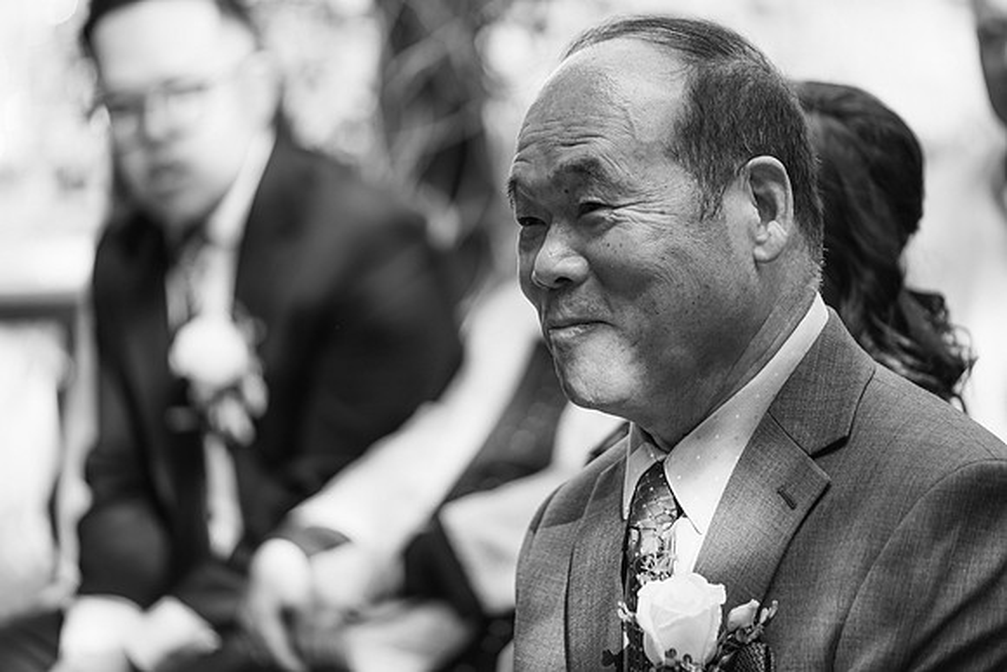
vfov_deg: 6.5
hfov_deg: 9.8
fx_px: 5875
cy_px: 336
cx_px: 504
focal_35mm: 210
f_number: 2.8
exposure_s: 1/250
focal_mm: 140
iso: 320
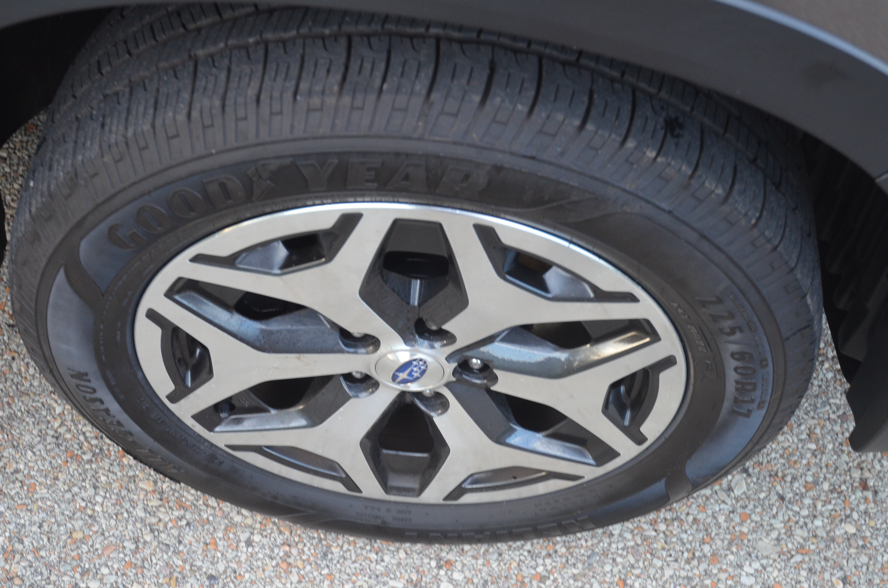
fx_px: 1292
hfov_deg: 37.9
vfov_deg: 25.6
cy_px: 294
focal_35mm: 52
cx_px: 444
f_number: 4.2
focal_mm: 35
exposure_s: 1/30
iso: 800
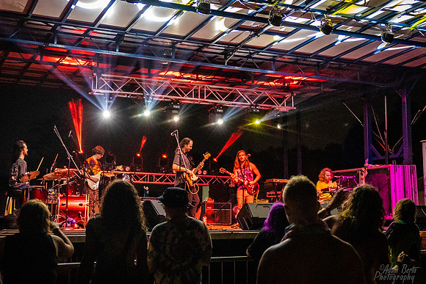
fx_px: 583
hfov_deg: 40.1
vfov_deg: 27.4
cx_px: 227
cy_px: 118
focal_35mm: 49
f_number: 2.8
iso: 6400
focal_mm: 28
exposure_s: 1/100
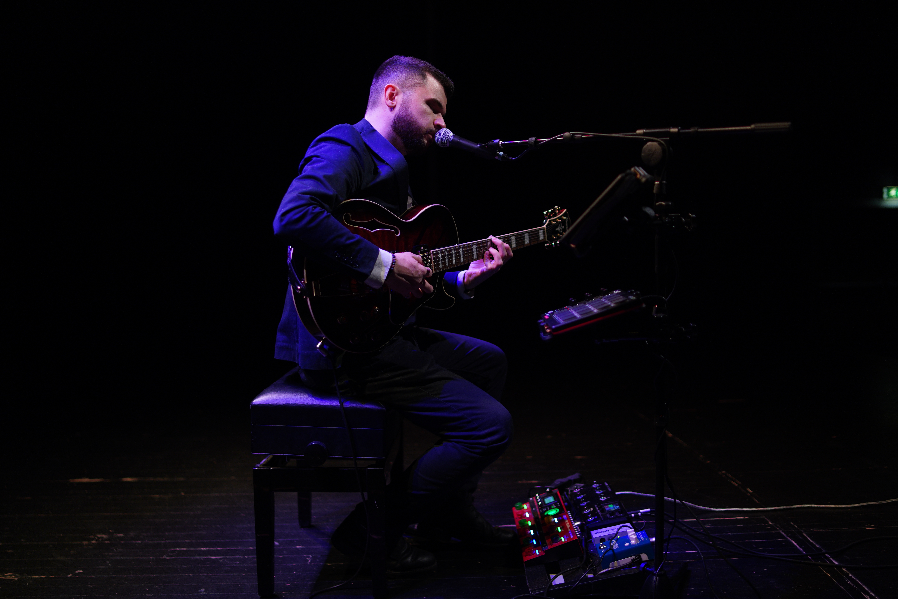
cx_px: 449
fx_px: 873
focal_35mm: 35
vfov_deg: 37.9
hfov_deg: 54.4
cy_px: 300
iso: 320
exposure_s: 1/200
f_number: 1.4
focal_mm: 35
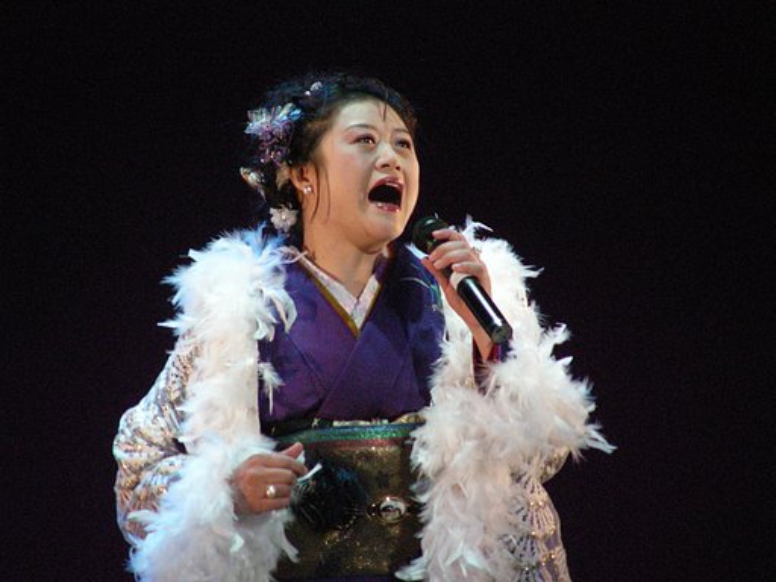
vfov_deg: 3.9
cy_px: 291
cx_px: 388
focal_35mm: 380
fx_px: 8519
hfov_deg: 5.2
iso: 778
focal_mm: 63.3
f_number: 3.5
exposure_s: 1/130
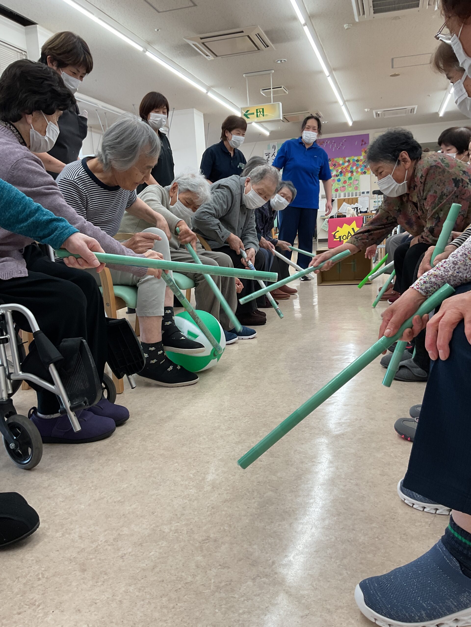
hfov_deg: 48.2
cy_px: 314
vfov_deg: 61.7
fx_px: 526
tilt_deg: -10.0
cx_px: 236
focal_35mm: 29
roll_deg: +3.8
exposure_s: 1/60
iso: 40
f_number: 1.8
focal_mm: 3
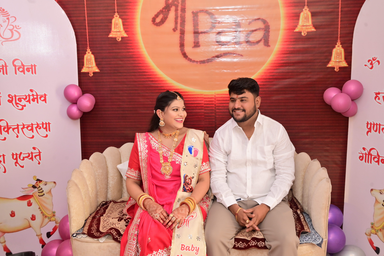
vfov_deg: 35.9
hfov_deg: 51.9
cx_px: 192
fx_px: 394
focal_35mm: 37
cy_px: 128
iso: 1250
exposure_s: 1/125
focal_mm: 37
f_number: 7.1
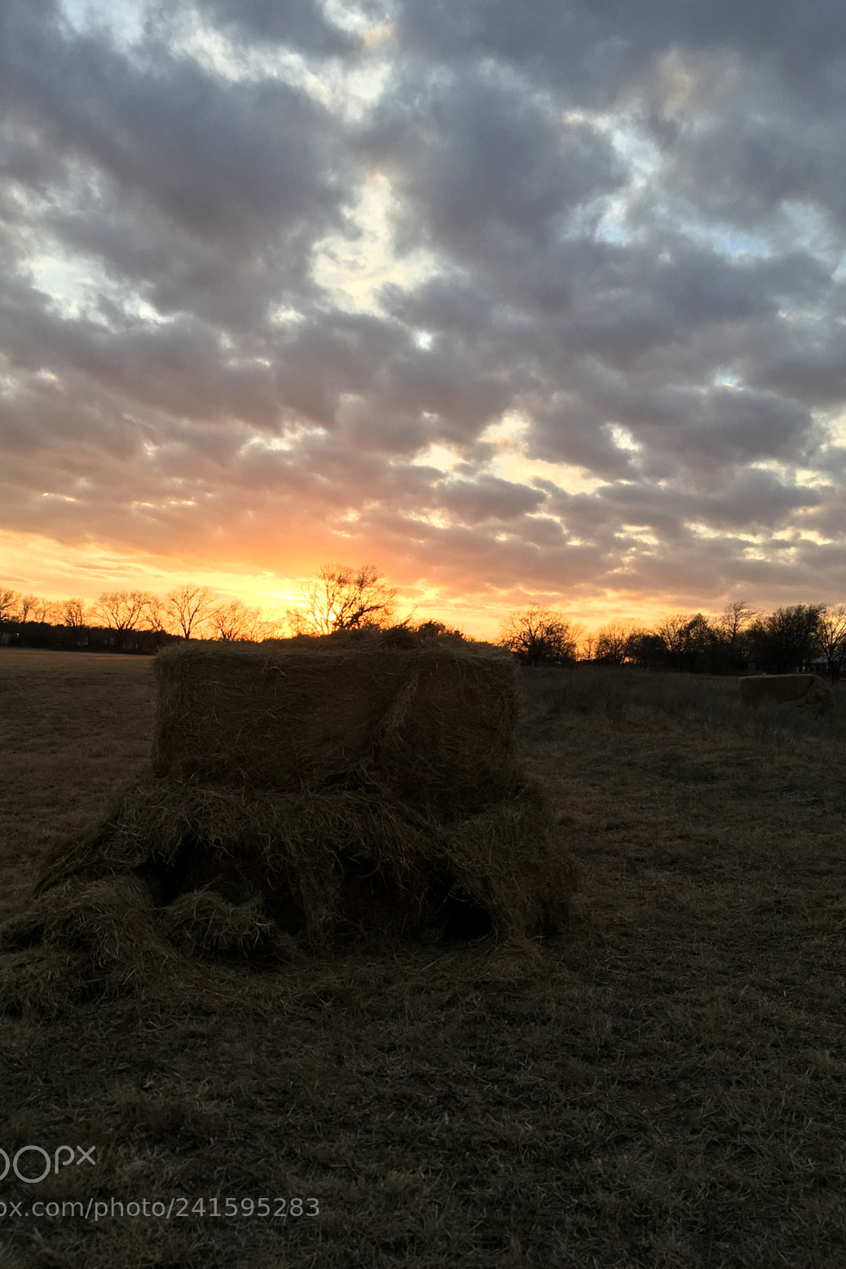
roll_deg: -3.7
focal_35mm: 31
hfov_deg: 42.3
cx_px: 382
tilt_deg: +0.6
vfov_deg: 60.3
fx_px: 1093
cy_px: 619
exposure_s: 1/196
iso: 25
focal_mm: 4.15
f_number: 2.2
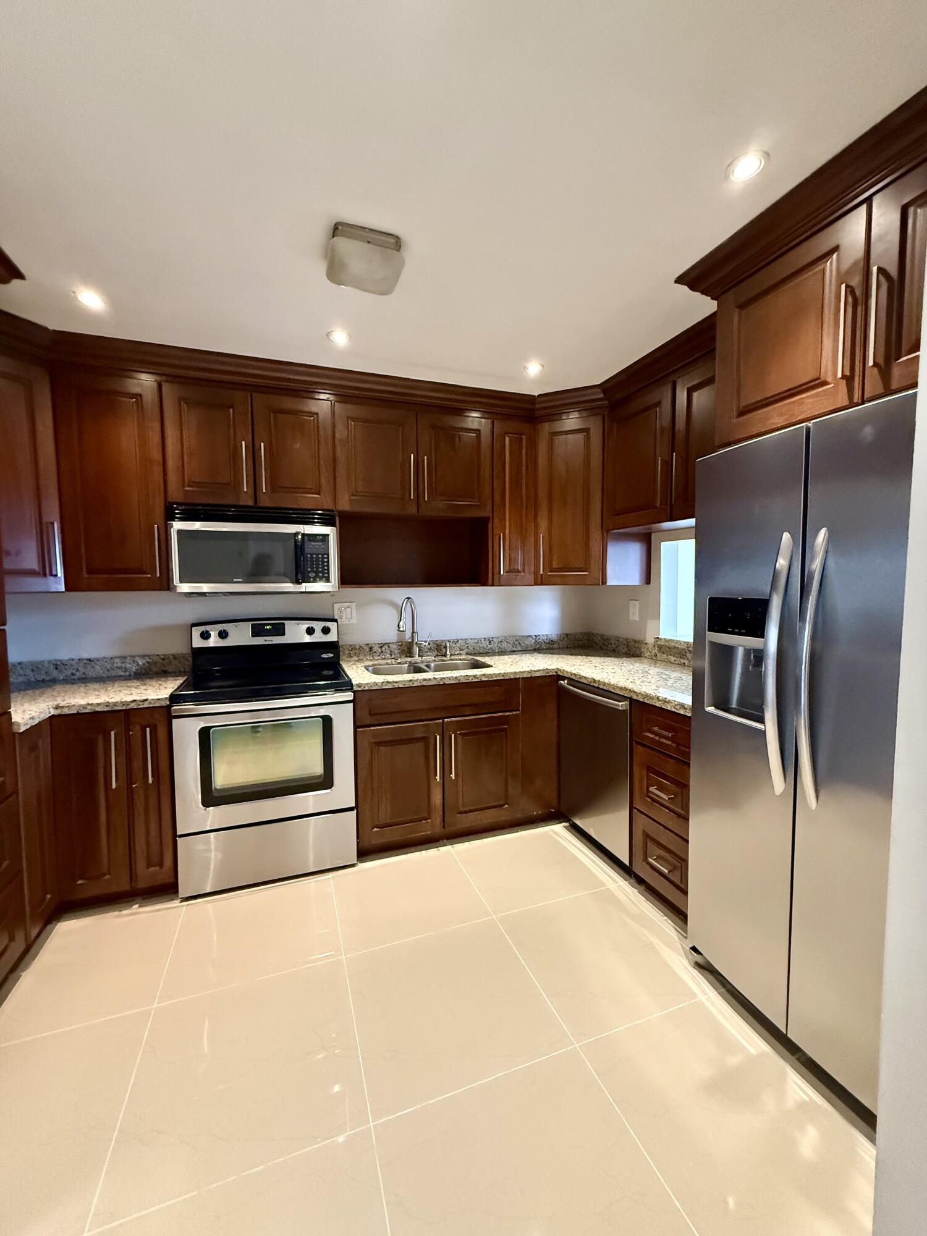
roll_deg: -0.4
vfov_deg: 102.1
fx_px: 500
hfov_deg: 85.7
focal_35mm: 14
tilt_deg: -4.3
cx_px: 464
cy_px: 618
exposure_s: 1/60
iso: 1000
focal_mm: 2.22
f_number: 2.2
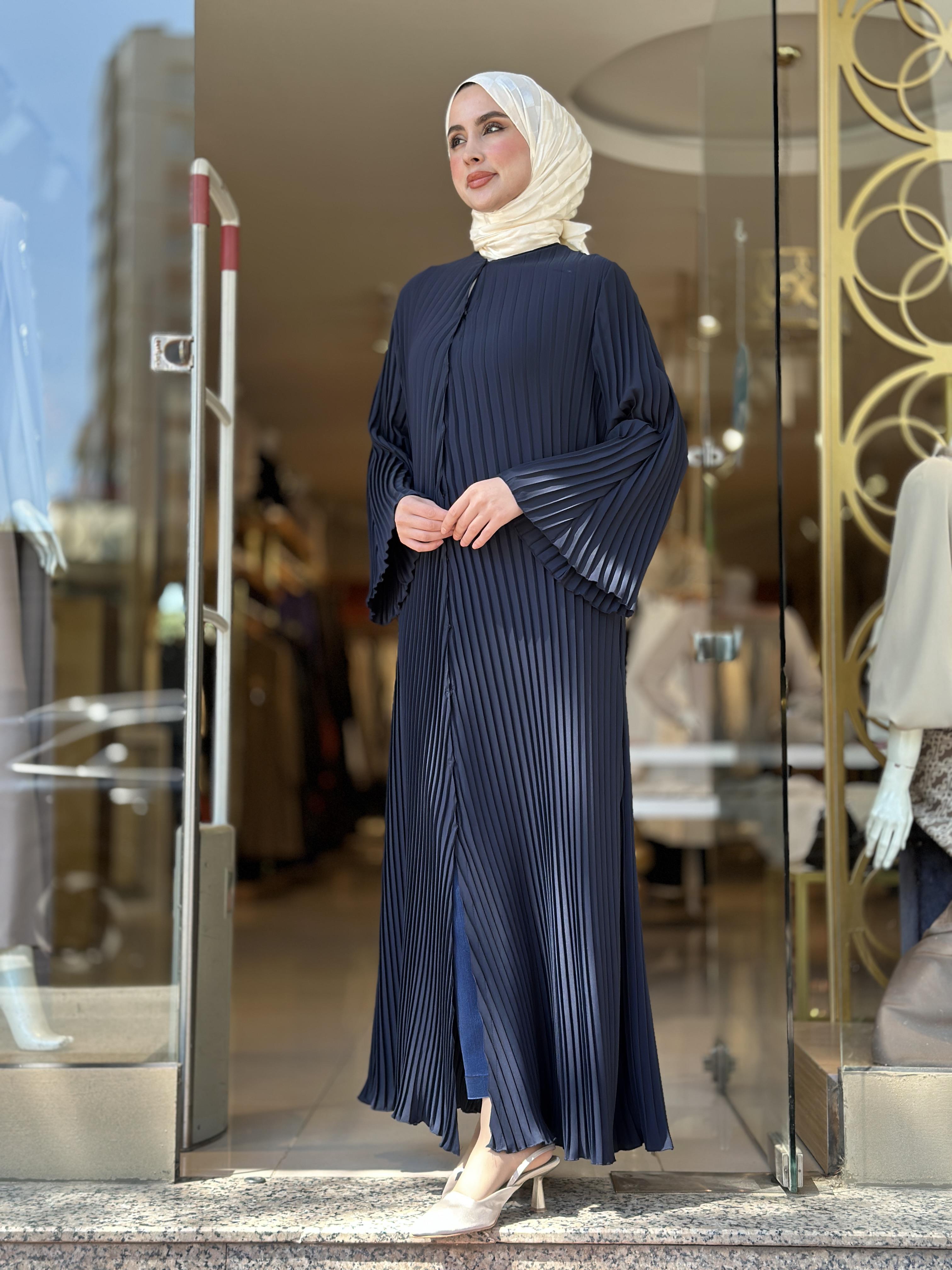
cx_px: 476
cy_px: 635
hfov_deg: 30.3
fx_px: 1760
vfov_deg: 39.7
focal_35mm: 48
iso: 80
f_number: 1.78
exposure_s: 1/368
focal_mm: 6.86
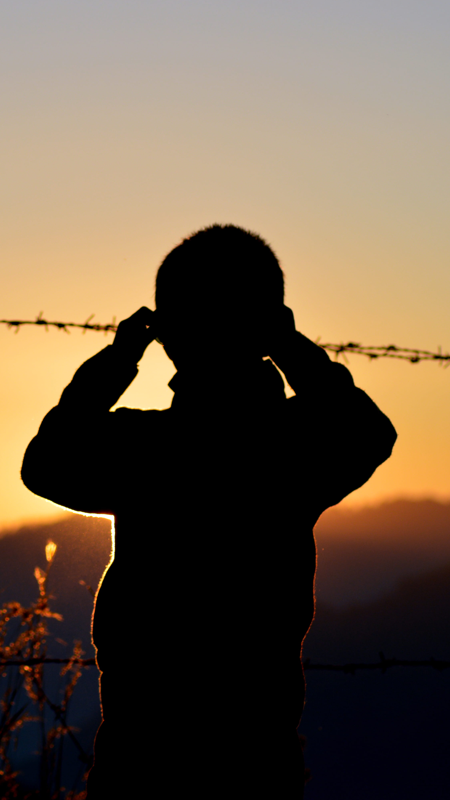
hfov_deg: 6.3
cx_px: 141
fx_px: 4115
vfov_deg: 11.1
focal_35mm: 194
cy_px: 400
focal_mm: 82
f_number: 5.6
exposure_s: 1/500
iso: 160
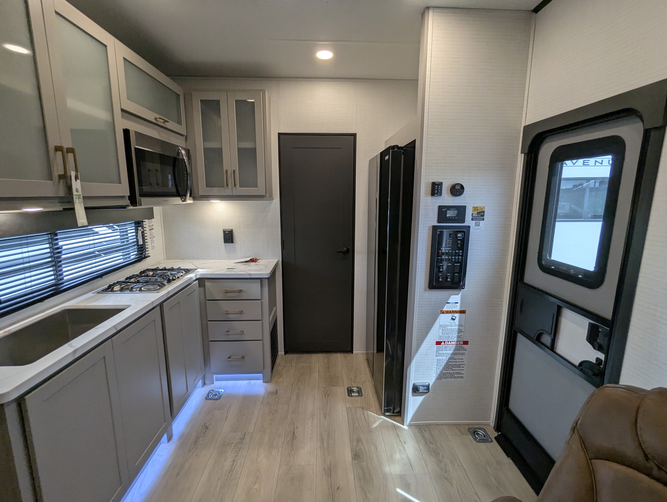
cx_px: 334
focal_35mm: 16
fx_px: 309
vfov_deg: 78.2
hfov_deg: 94.4
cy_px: 251
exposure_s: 1/110
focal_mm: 2.35
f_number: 2.2
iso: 77
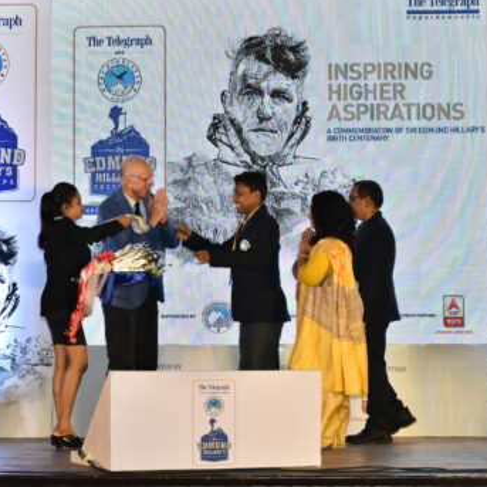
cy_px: 230
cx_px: 275
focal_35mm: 107
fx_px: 1703
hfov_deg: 16.3
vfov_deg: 16.3
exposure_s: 1/125
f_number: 4.5
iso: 800
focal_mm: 48
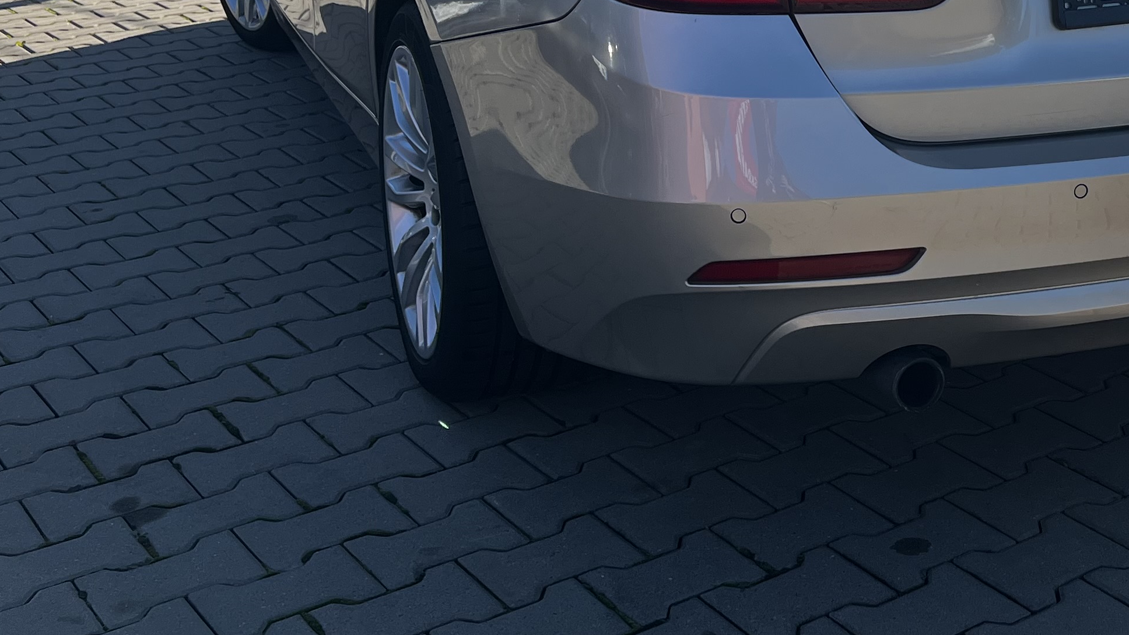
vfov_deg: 19.8
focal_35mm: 59
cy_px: 20
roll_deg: +0.0
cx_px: 945
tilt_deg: -12.6
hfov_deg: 34.1
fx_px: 1766
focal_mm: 5.7
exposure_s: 1/2457
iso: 50
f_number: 1.5
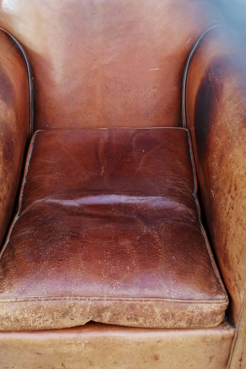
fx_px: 492
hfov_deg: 28.1
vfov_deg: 41.1
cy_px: 184
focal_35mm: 48
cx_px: 109
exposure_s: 1/100
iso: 64
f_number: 1.8
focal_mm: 3.62
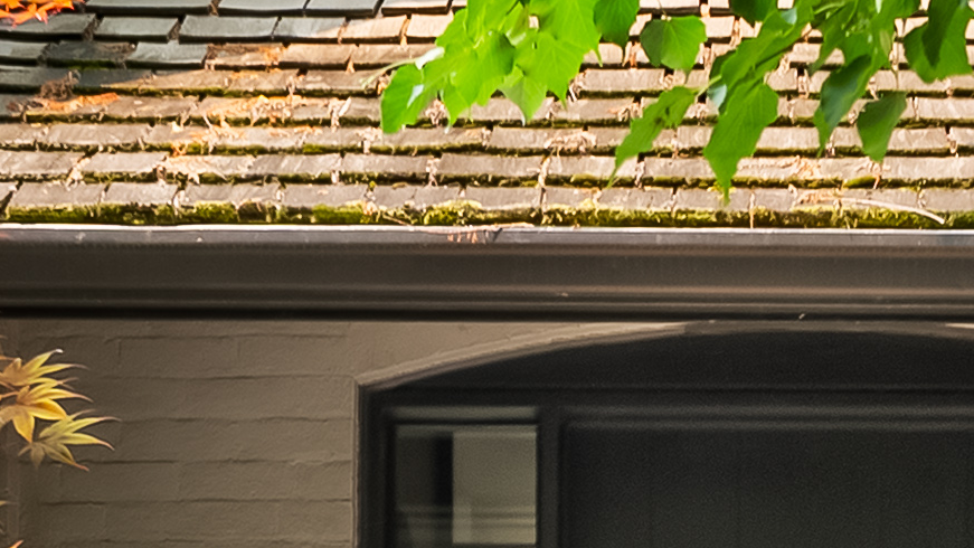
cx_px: 798
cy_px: 1011
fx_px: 3848
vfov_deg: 7.9
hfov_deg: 14.3
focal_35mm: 149
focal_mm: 29
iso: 640
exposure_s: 1/30
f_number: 8
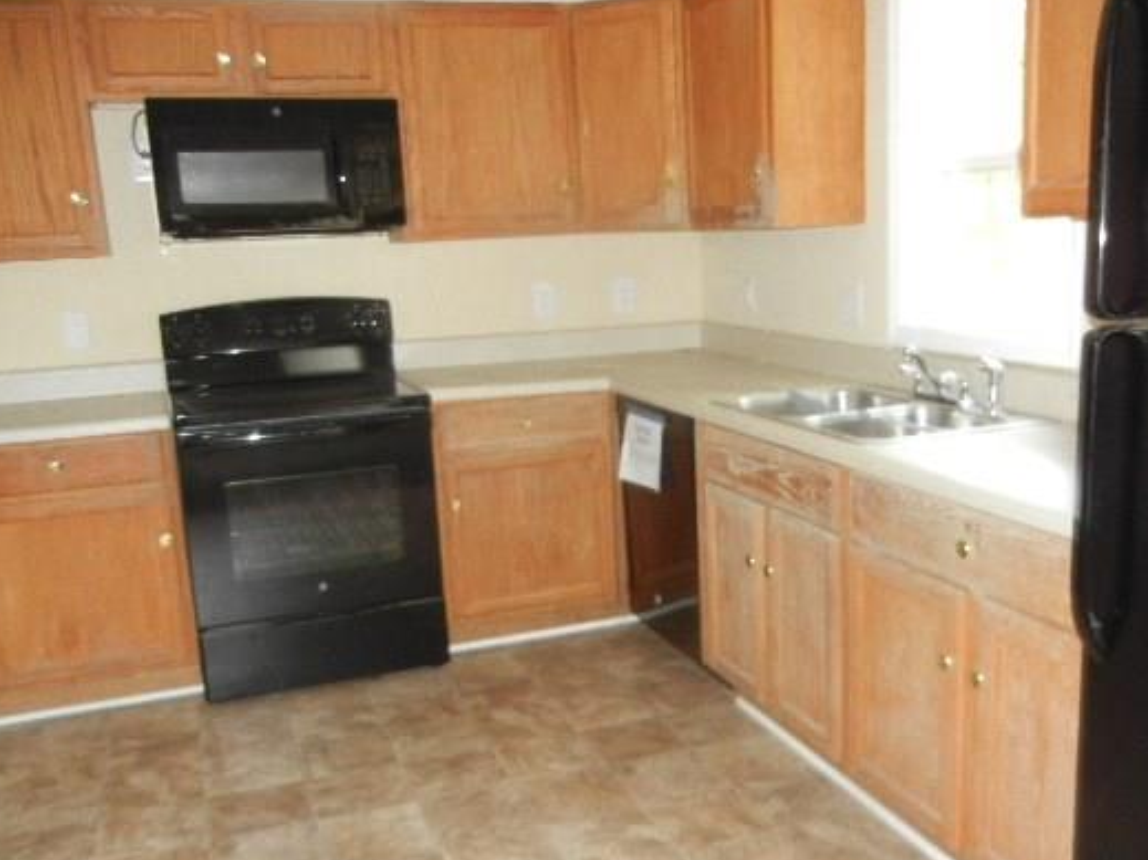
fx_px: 1227
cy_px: 506
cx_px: 637
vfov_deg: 38.5
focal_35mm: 37
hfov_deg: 50.1
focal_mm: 5.4
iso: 800
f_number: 3.5
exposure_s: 1/30
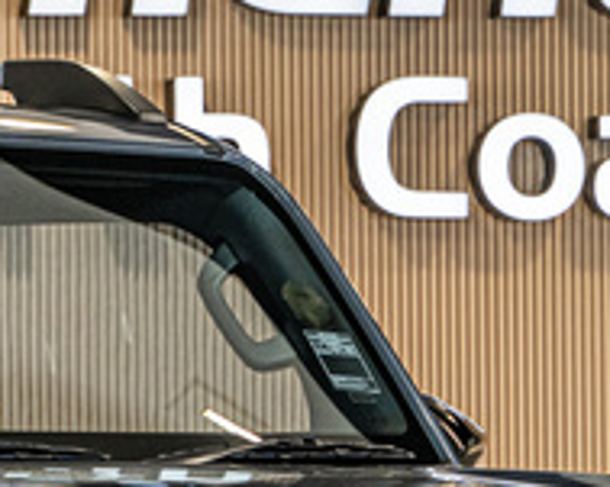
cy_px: 629
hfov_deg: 5.0
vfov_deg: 4.0
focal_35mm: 381
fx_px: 6875
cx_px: -273
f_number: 4.5
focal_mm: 75
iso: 500
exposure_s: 1/125
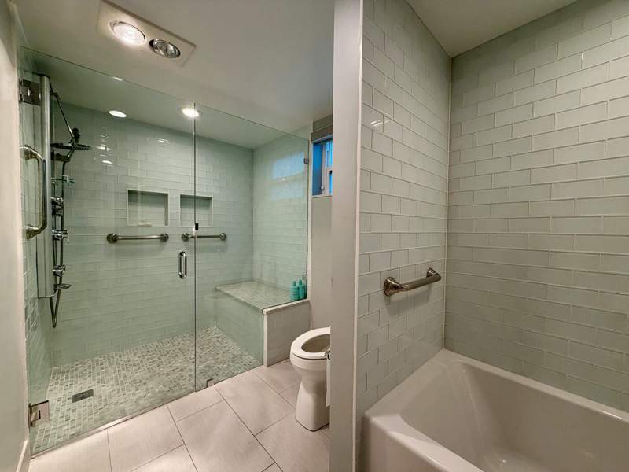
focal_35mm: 14
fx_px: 254
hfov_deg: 102.1
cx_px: 314
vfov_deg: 85.7
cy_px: 236
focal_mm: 2.22
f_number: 2.2
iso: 200
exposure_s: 1/120
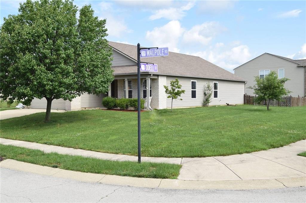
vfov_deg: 34.2
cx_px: 153
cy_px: 102
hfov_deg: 49.6
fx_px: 331
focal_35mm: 39
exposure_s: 1/200
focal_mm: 26
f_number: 10
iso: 200
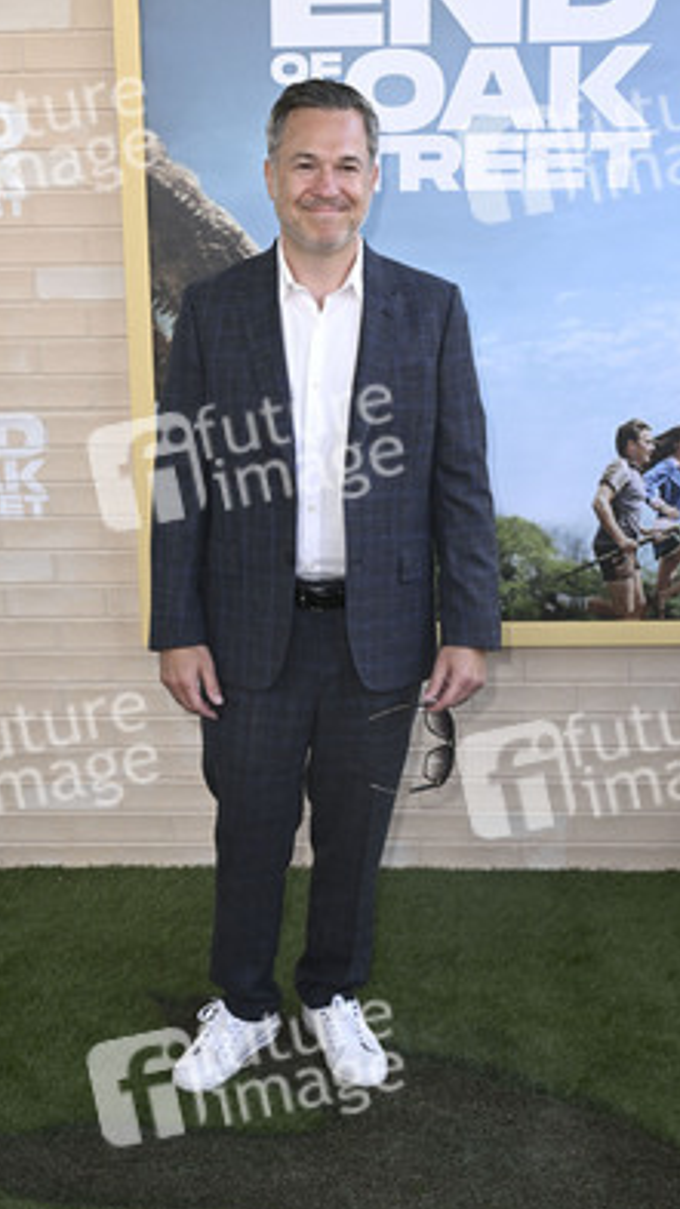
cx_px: 335
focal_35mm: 48
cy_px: 612
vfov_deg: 42.9
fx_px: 1539
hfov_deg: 24.9
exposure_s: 1/250
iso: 640
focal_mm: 45
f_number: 6.3
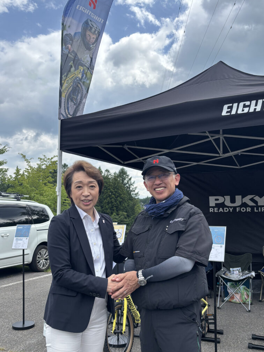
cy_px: 195
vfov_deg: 55.2
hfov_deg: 42.9
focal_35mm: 33
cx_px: 137
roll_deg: +1.4
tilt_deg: +6.0
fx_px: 336
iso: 50
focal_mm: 5.96
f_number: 1.6
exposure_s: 1/1695
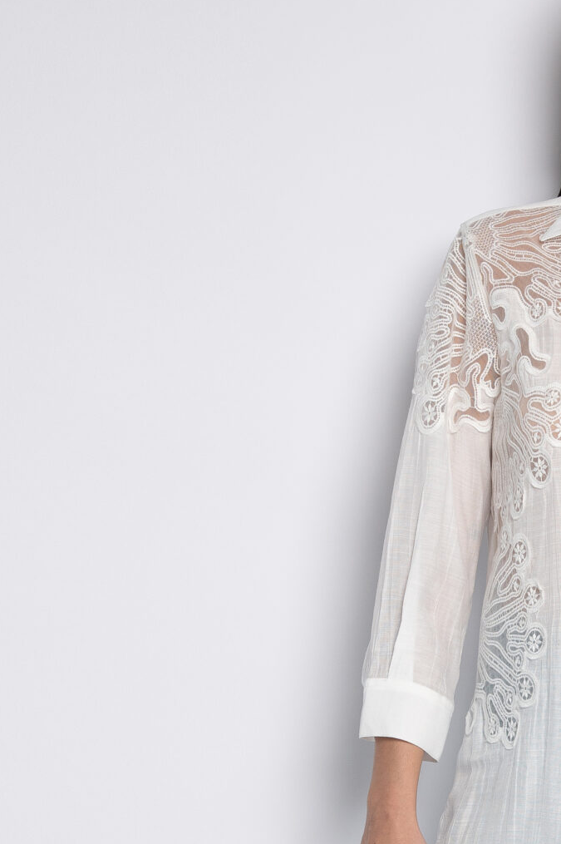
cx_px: 635
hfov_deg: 12.1
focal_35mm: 111
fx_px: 2599
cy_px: 852
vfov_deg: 18.0
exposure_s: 1/125
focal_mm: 44
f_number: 5
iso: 320
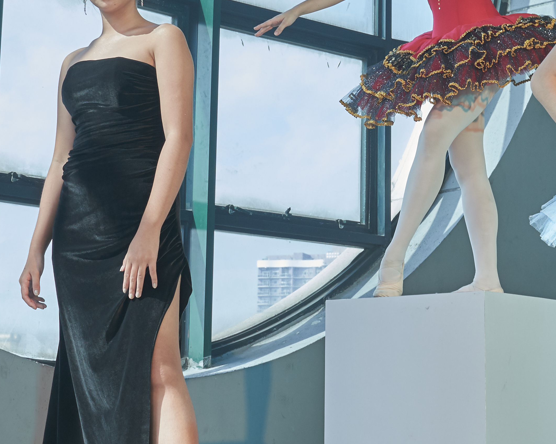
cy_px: 90
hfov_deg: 19.5
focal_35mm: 98
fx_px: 1612
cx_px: 387
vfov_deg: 15.6
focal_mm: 28
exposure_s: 1/160
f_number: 7.1
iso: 320
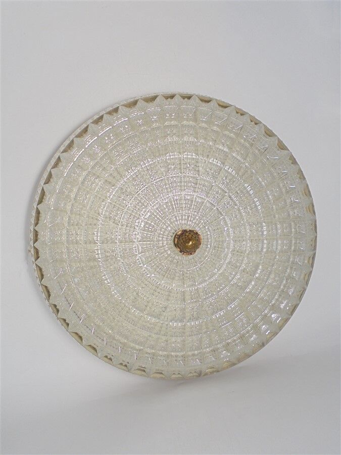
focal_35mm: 29
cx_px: 170
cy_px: 228
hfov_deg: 48.2
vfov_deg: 61.7
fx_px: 381
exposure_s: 1/30
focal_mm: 5.3
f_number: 3.7
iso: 100
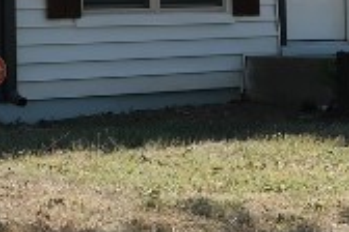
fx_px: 2055
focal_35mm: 212
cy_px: -93
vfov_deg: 6.4
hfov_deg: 9.7
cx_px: 110
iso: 320
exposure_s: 1/750
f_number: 5.6
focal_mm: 20.5
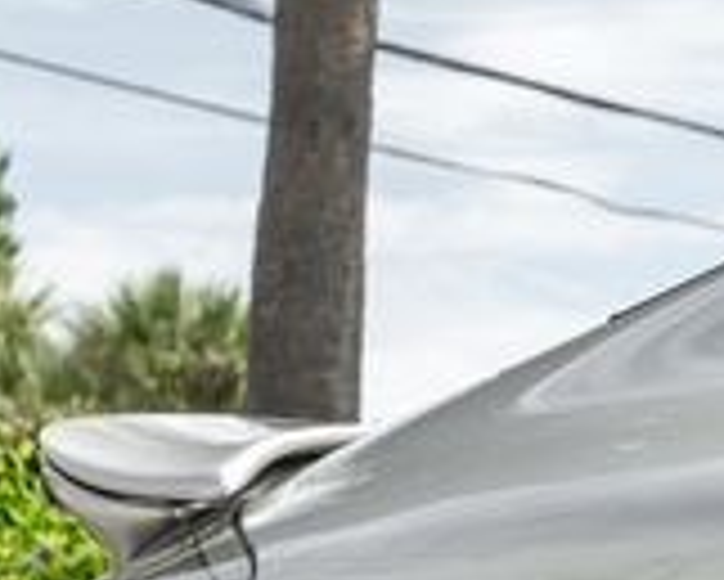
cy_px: 899
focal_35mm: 265
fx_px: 5682
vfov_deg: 5.8
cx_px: 967
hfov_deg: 7.2
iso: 200
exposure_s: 1/160
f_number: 8
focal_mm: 68
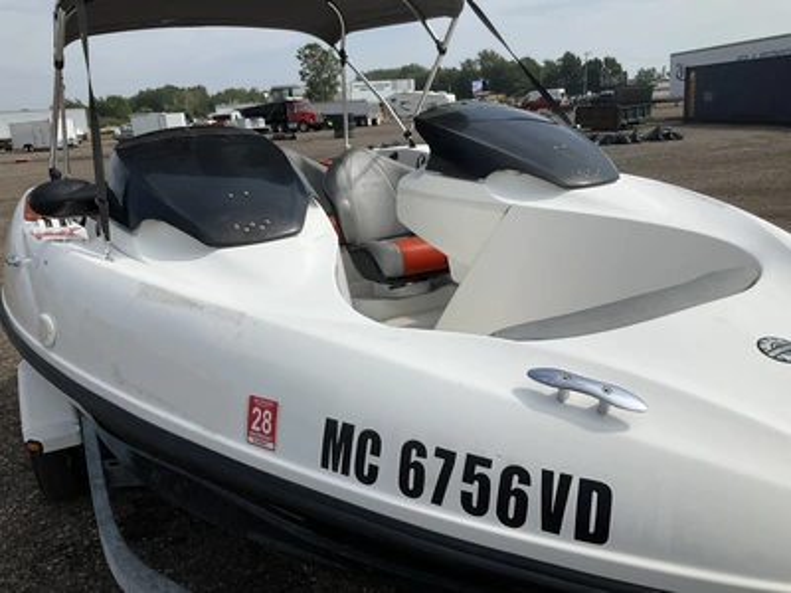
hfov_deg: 61.7
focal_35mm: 29
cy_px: 296
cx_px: 396
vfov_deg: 48.2
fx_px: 663
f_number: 1.8
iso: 25
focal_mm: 3
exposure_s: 1/3788
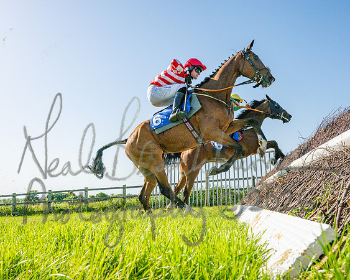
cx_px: 175
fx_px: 280
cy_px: 140
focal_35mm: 27
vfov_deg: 53.1
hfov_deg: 64.0
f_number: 9
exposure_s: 1/2000
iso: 400
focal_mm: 24
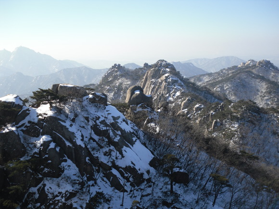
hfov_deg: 52.6
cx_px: 140
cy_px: 104
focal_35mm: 35
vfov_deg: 40.7
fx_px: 282
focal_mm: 6.3
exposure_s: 1/125
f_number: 7.6
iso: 80
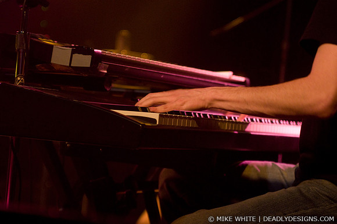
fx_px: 982
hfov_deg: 19.5
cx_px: 168
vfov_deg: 13.0
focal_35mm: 105
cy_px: 112
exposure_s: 1/60
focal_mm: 70
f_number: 2.8
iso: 1250
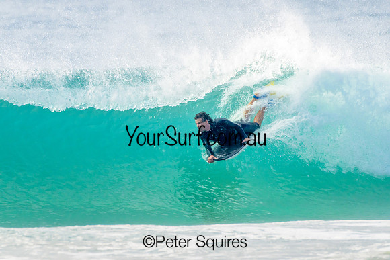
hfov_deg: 2.1
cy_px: 130
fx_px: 10835
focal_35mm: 1000
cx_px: 195
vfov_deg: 1.4
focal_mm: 1000
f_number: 11
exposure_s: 1/2000
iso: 1600
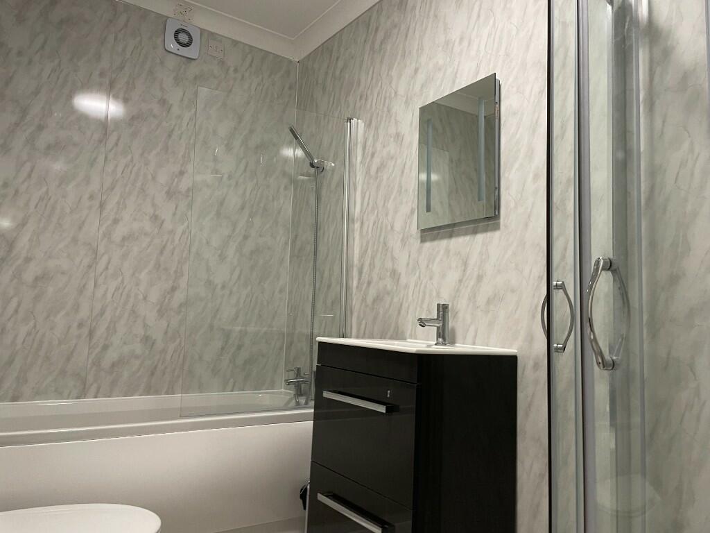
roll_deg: -2.0
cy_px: 266
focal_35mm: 26
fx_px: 533
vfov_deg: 53.1
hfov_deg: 67.3
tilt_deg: +5.4
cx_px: 355
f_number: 1.6
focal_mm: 4.2
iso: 100
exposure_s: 1/50
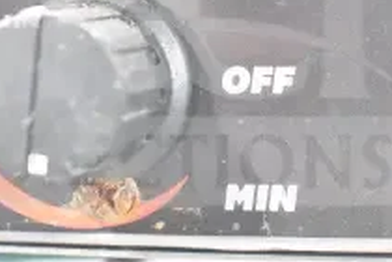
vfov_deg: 10.4
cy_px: 57
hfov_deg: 15.6
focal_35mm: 131
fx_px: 1426
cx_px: 202
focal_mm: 30
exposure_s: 1/50
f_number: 4.2
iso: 5000
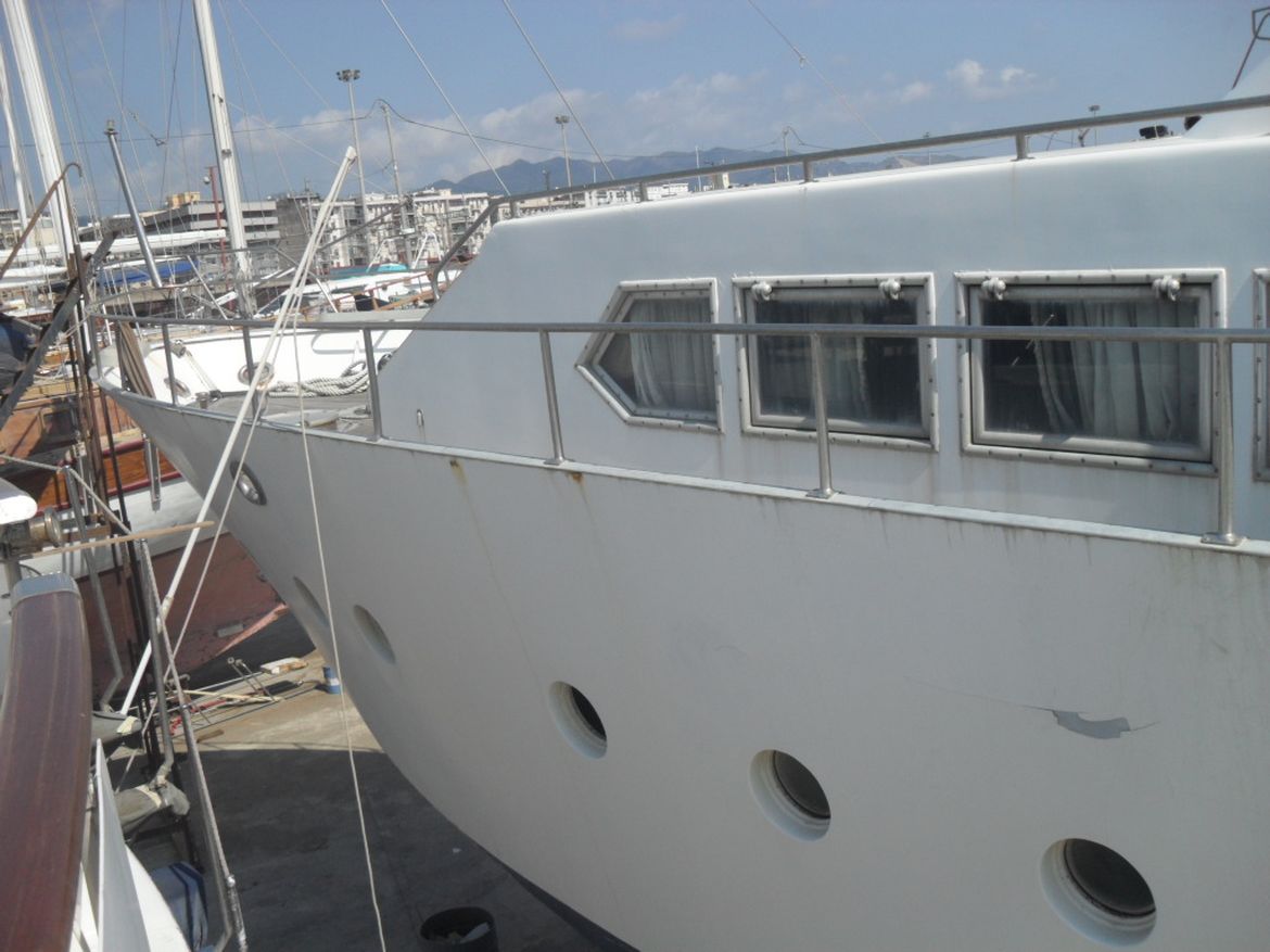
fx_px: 1284
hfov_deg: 52.6
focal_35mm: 35
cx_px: 635
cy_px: 476
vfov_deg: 40.7
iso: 100
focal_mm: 6.2
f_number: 8.9
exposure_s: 1/250
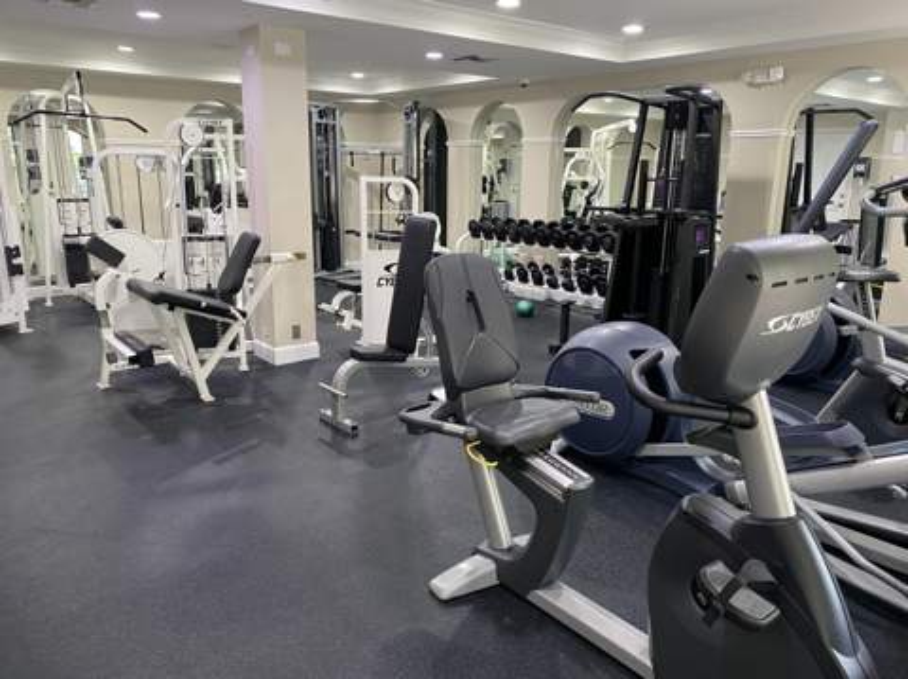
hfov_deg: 67.4
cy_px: 340
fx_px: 681
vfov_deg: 53.0
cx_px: 454
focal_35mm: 26
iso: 200
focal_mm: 4.25
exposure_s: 1/60
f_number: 1.8
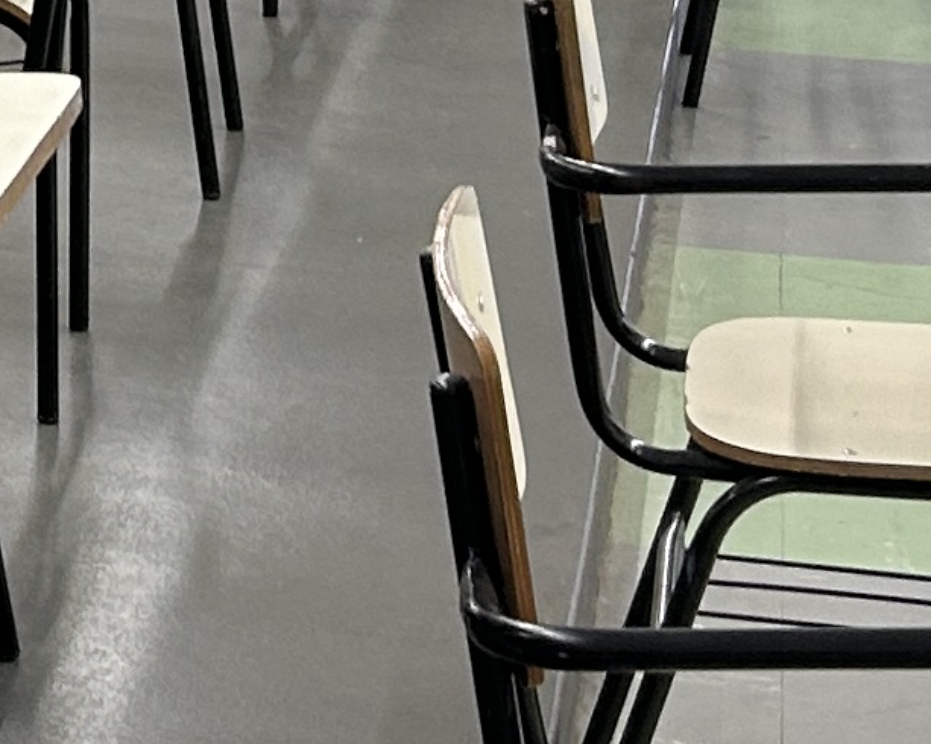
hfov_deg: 10.9
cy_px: -530
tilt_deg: -4.9
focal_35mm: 167
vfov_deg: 8.9
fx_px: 4600
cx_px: -717
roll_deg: +0.0
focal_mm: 5.7
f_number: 1.5
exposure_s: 1/60
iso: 64
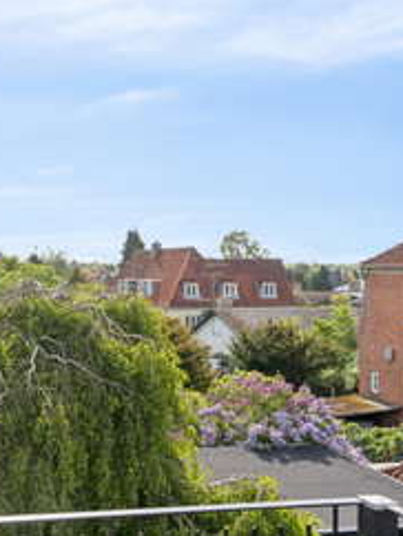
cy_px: 308
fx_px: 697
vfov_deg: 41.9
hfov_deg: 29.4
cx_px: -29
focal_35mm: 45
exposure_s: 1/400
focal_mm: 18
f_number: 8
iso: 200
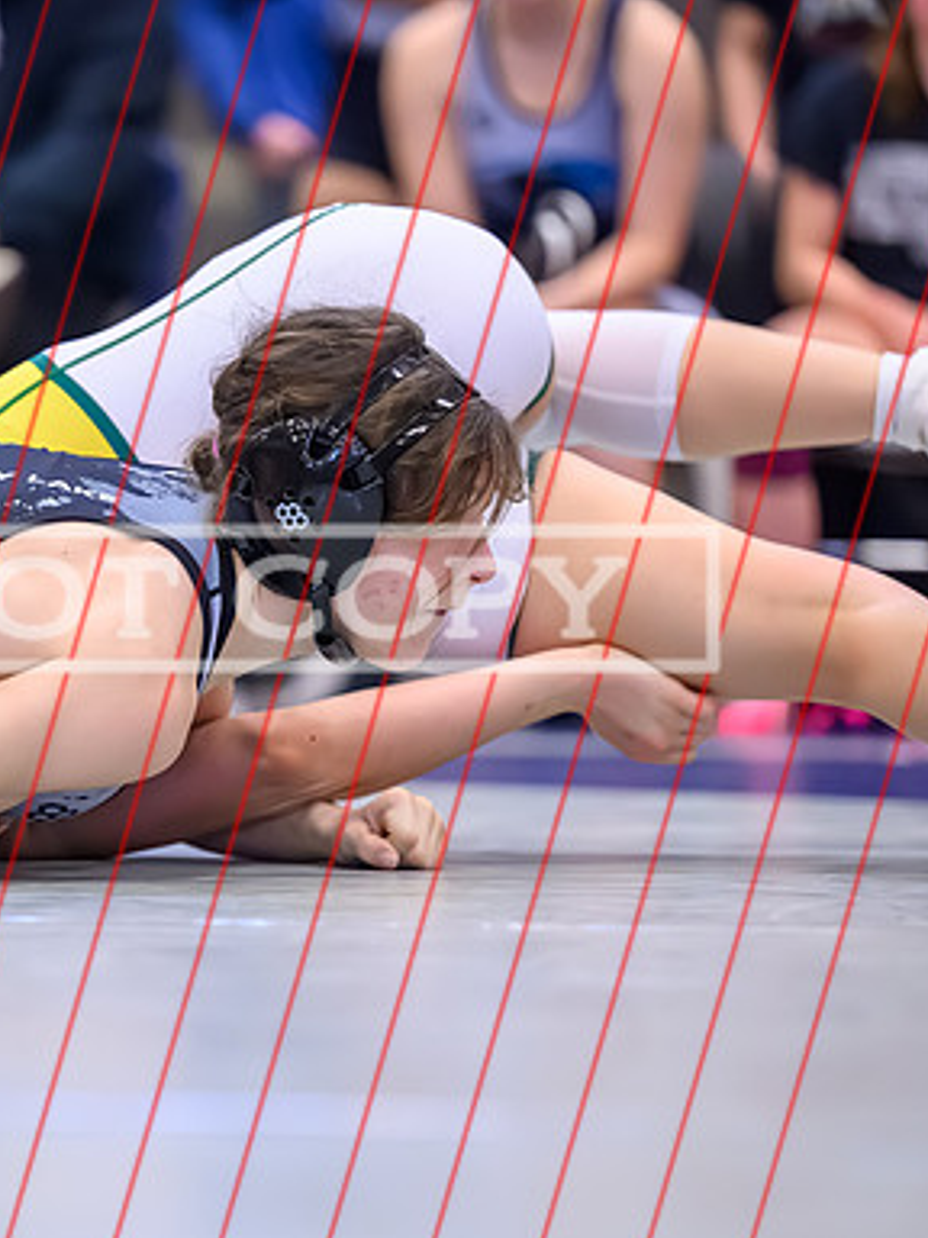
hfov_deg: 6.1
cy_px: 676
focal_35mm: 245
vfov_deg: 8.1
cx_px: 91
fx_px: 8757
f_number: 2.8
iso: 10000
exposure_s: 1/640
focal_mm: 155
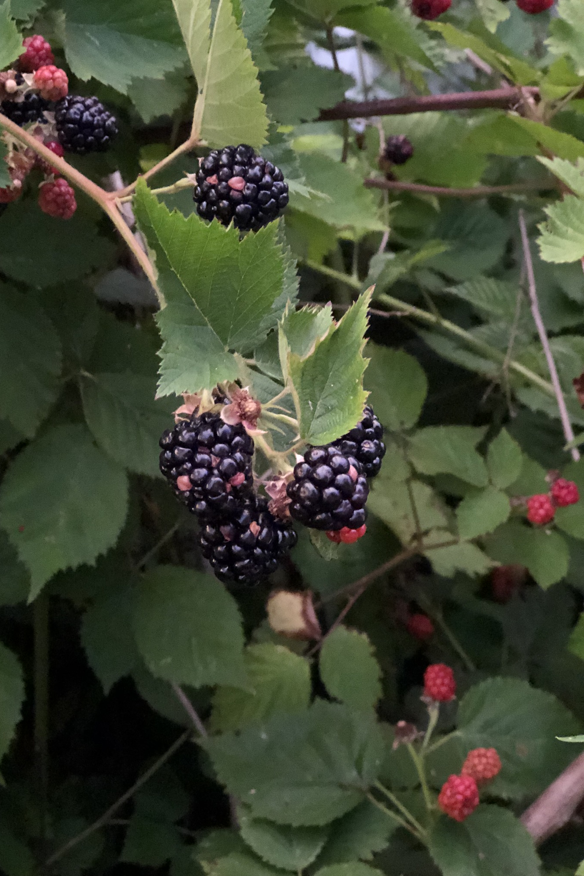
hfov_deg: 22.6
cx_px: 255
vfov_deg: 33.4
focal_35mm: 60
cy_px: 434
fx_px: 1460
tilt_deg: -24.9
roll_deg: -1.8
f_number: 2.8
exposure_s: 1/30
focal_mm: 6.6
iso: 1250
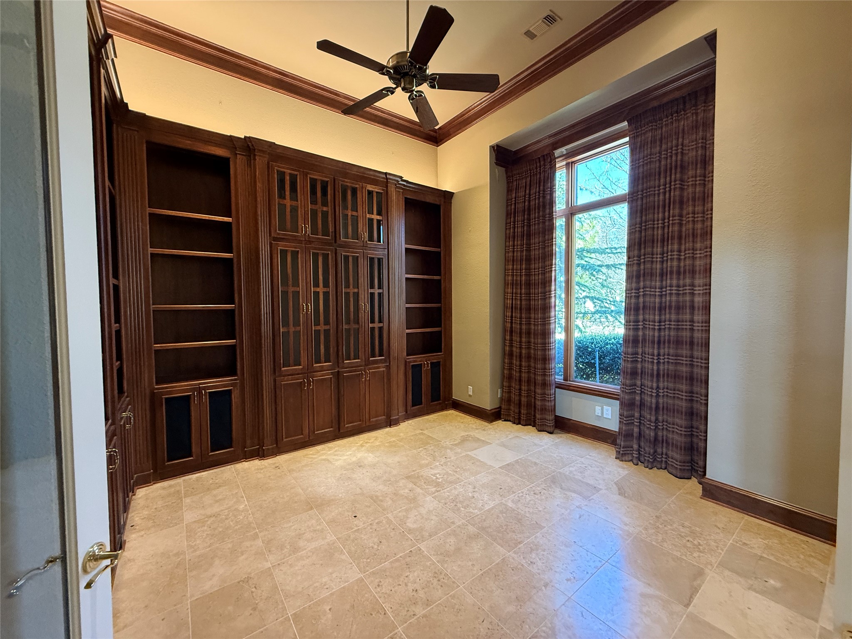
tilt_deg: -2.6
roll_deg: +0.6
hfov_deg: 102.1
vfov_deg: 85.7
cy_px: 320
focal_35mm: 14
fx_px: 345
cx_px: 426
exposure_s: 1/60
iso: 500
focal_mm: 2.22
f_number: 2.2
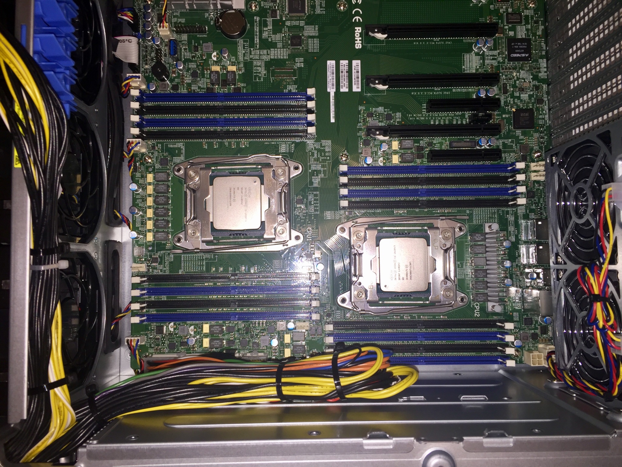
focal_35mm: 29
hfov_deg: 61.7
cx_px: 311
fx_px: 521
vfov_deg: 48.2
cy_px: 234
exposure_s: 1/42
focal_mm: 4.15
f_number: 2.2
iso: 32
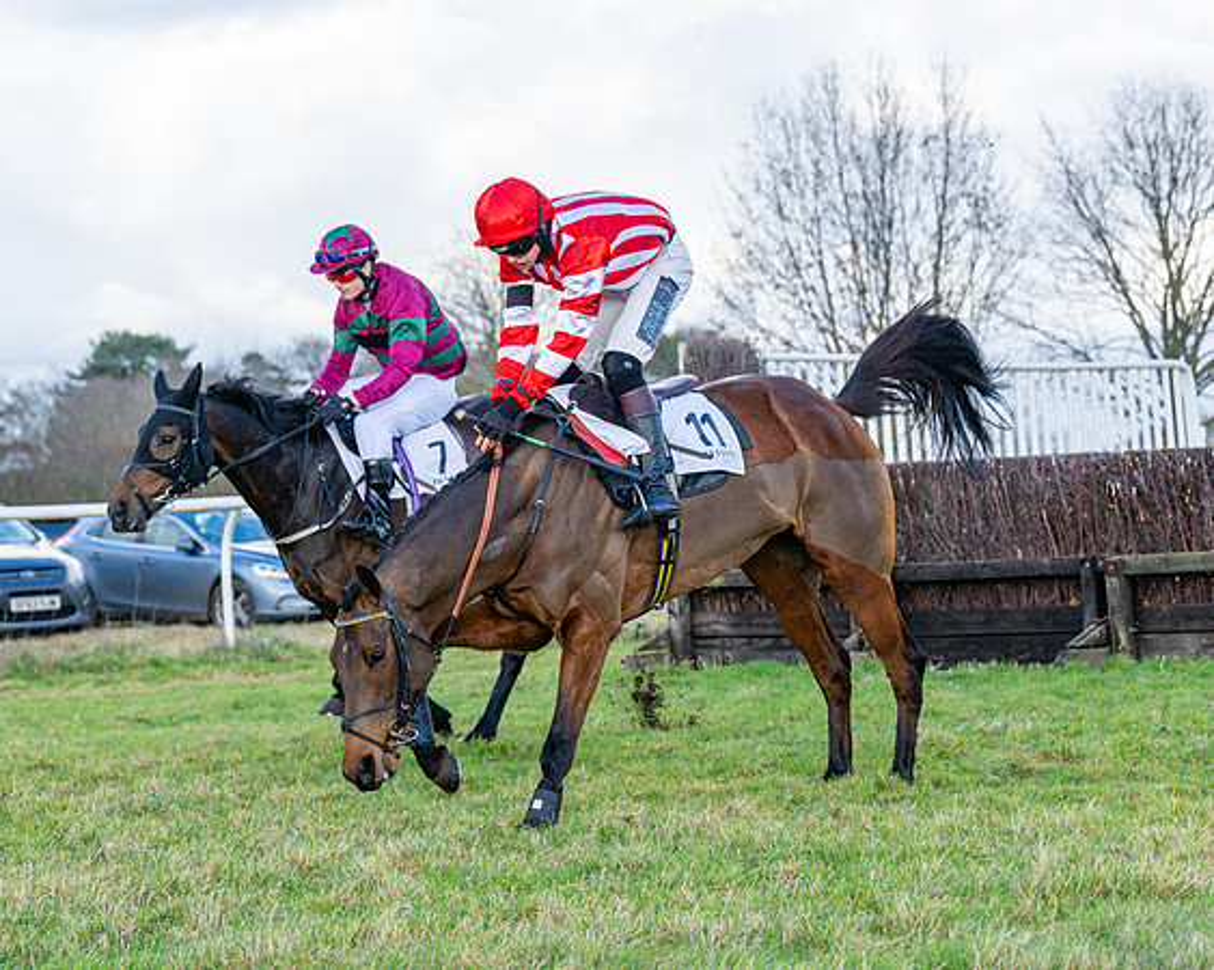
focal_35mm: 103
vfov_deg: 14.9
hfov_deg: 18.6
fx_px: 3705
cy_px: 436
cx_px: 680
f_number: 4
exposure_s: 1/2000
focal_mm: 70
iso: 500
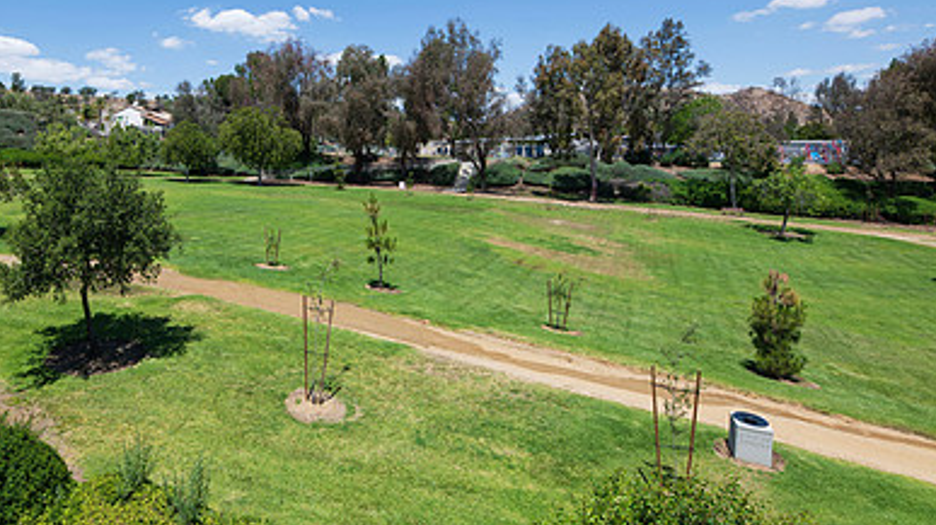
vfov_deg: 49.6
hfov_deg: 79.0
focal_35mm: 22
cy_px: 141
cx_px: 324
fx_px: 546
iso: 100
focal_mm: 14
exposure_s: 1/500
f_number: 5.6
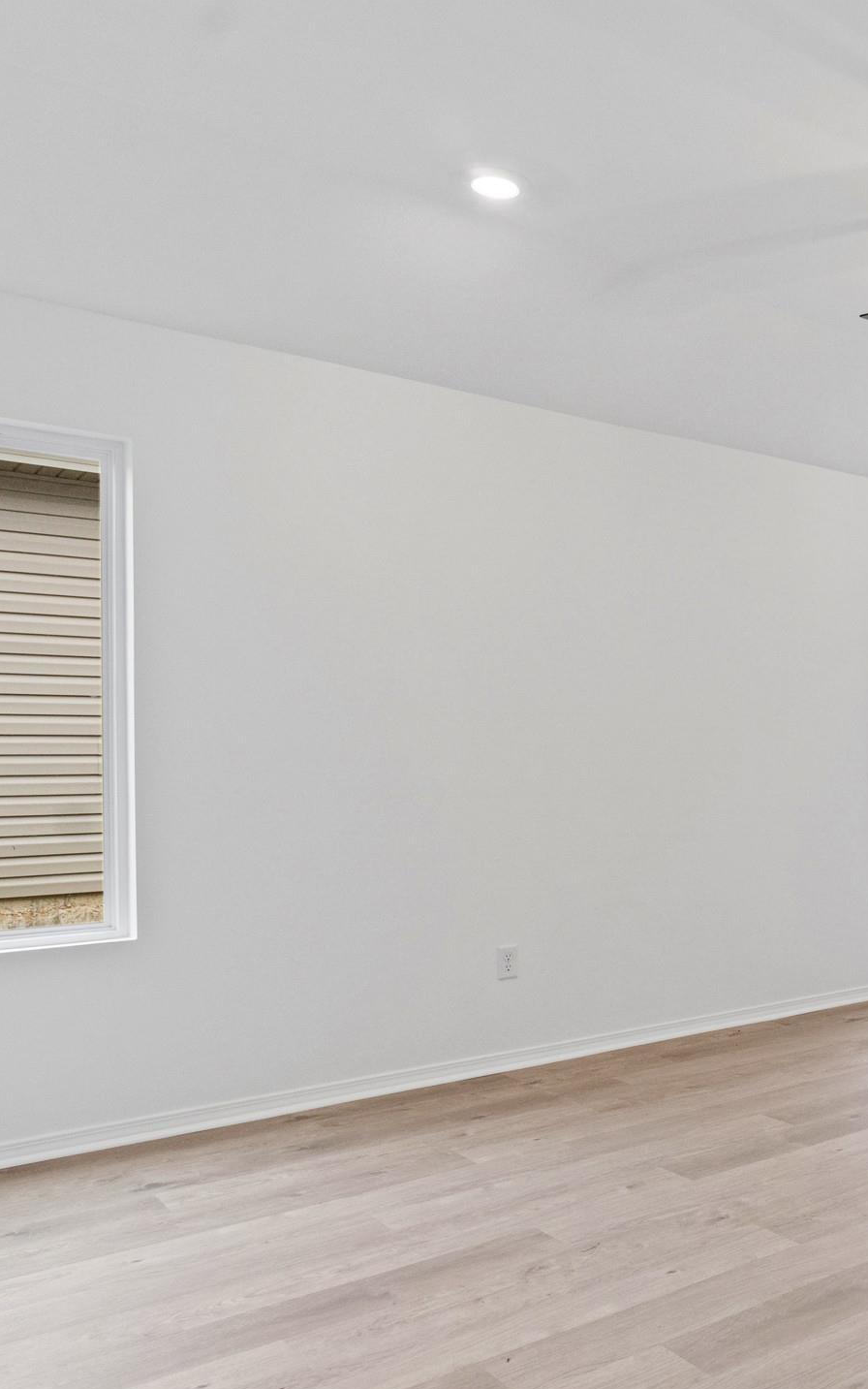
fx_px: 1211
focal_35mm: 32
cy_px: 768
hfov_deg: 34.9
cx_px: 914
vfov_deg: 59.5
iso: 250
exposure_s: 1/8
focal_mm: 12
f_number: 9
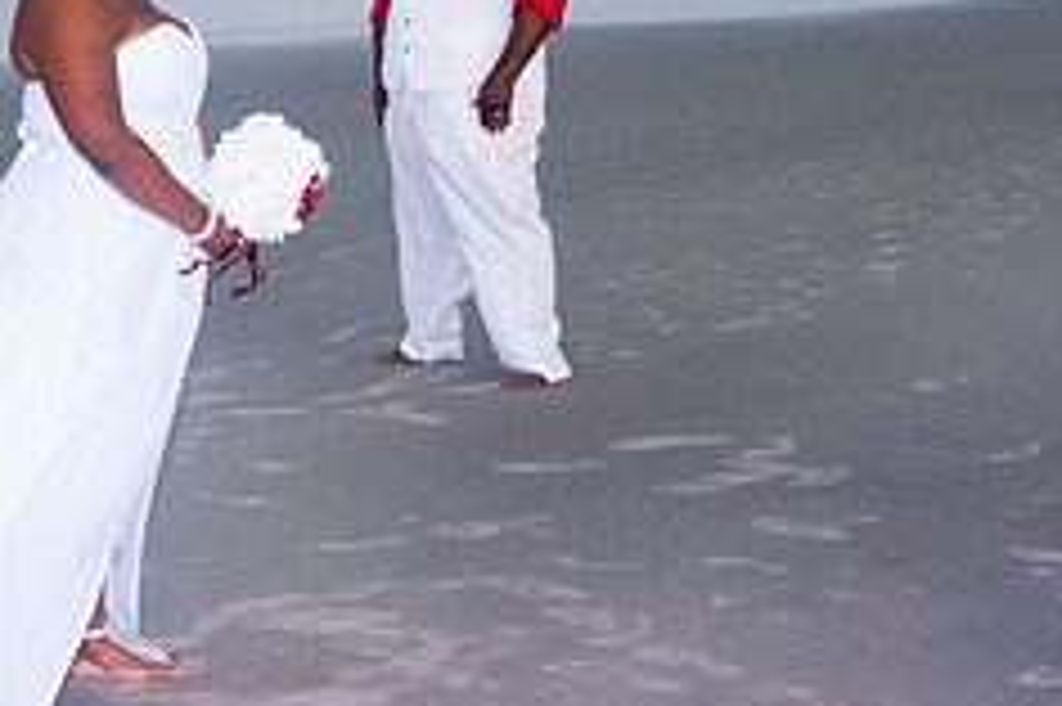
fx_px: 2388
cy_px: 92
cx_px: 148
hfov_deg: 24.5
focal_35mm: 81
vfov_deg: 16.6
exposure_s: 1/200
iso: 400
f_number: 5.6
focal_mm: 22
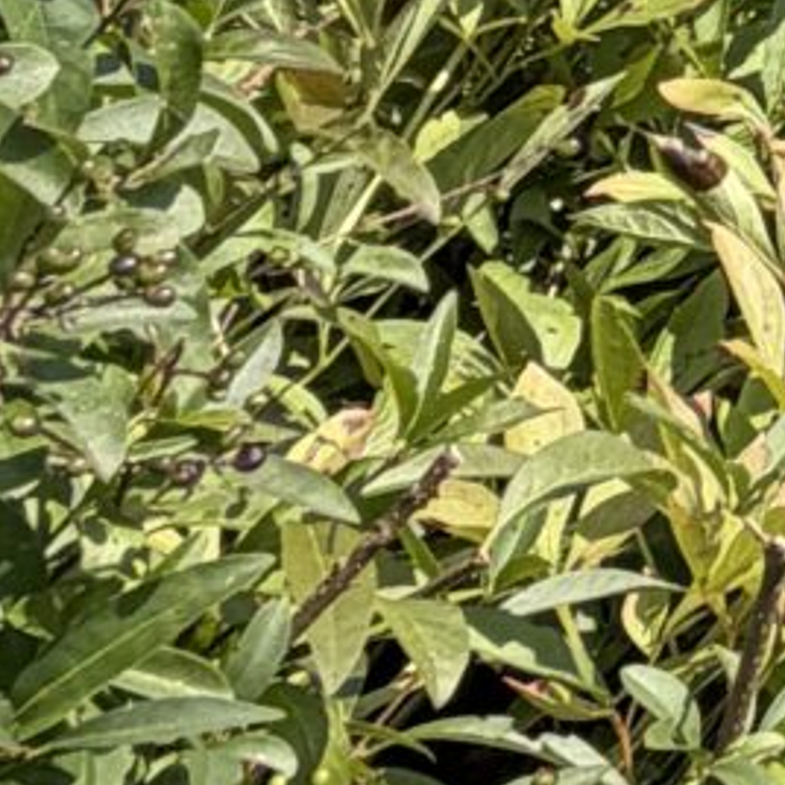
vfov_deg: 12.3
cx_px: 2381
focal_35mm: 118
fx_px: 3027
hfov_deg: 10.4
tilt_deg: -11.8
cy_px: -970
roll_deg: +0.0
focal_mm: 2.22
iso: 25
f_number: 2.2
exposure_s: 1/770
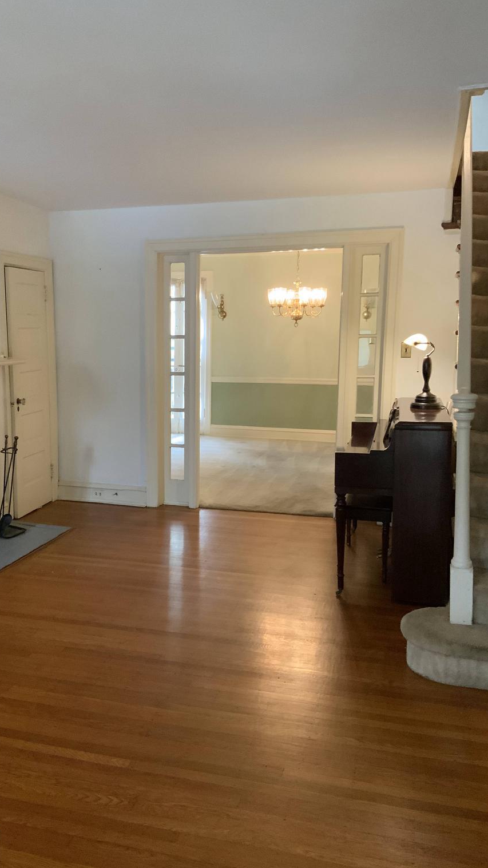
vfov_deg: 61.0
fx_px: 736
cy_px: 438
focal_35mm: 32
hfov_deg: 36.5
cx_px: 184
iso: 250
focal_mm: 3
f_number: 1.8
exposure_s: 1/40
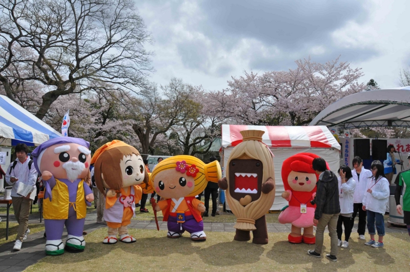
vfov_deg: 47.8
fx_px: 307
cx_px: 205
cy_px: 136
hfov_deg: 67.5
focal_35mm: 27
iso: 200
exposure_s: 1/400
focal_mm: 18
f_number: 10
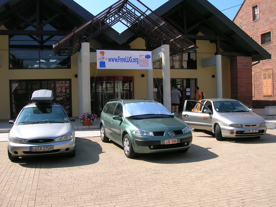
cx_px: 138
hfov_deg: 54.0
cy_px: 104
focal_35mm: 34
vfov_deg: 41.7
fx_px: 271
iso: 50
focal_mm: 5.7
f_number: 4.9
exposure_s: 1/280
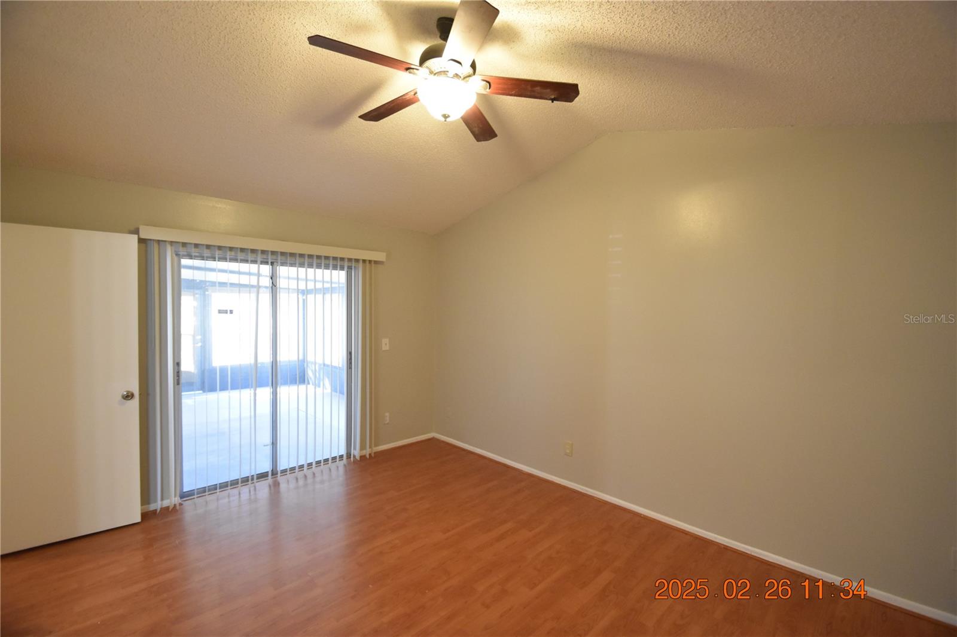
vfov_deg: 77.3
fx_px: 399
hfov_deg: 100.4
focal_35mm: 15
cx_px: 478
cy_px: 318
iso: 2500
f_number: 3.5
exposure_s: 1/60
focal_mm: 10
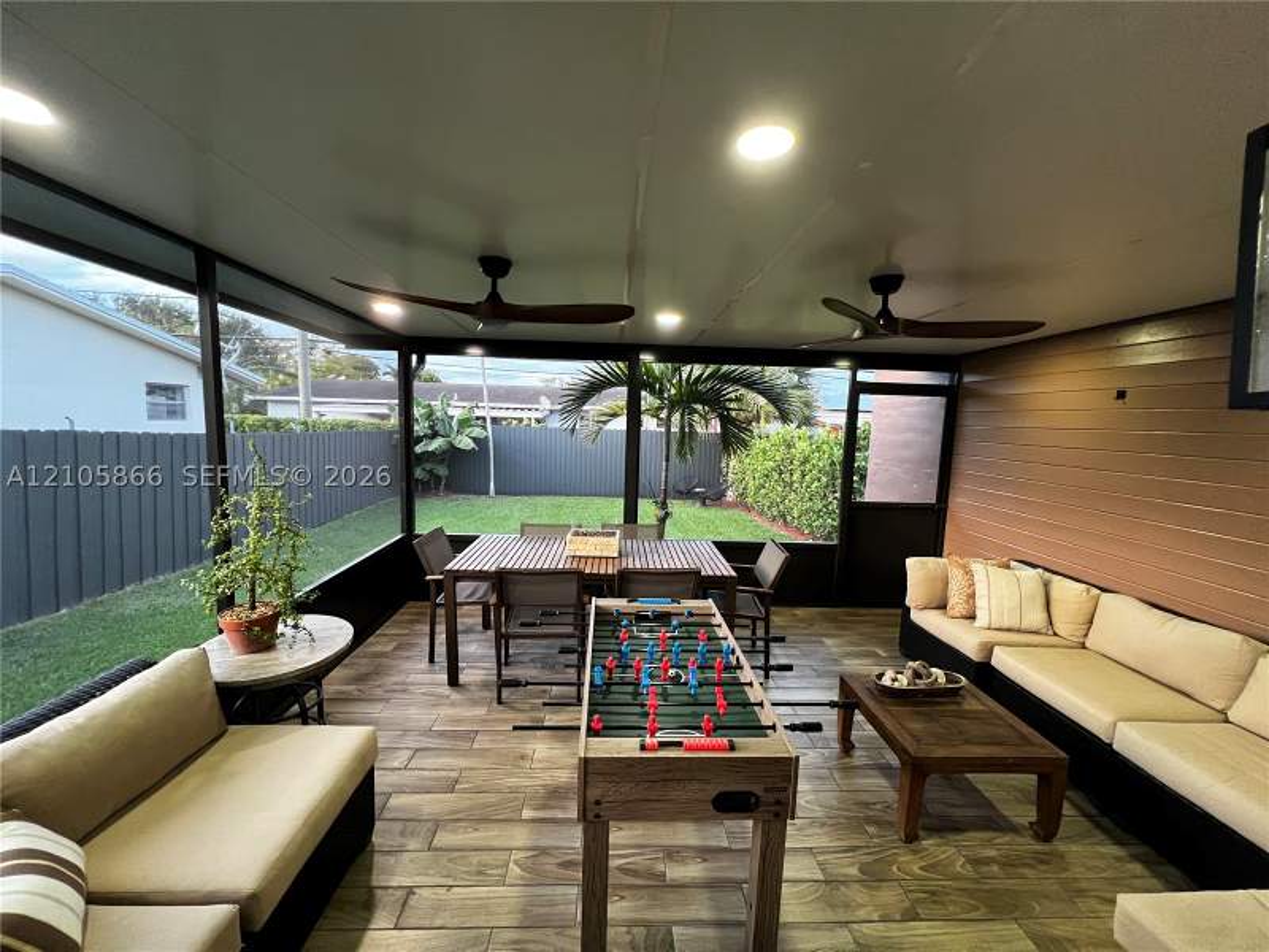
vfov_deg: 89.9
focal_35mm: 13
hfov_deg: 106.2
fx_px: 477
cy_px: 476
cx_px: 634
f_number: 1.8
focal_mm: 1.57
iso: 400
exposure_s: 1/60
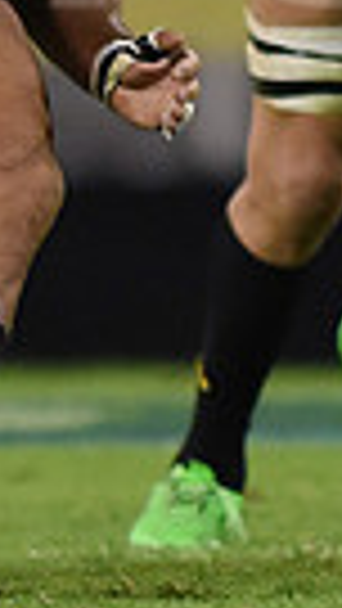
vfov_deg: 1.6
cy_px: -146
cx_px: -144
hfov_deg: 0.9
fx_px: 21799
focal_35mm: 1353
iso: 2000
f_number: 2.8
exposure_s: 1/1000
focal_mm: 300
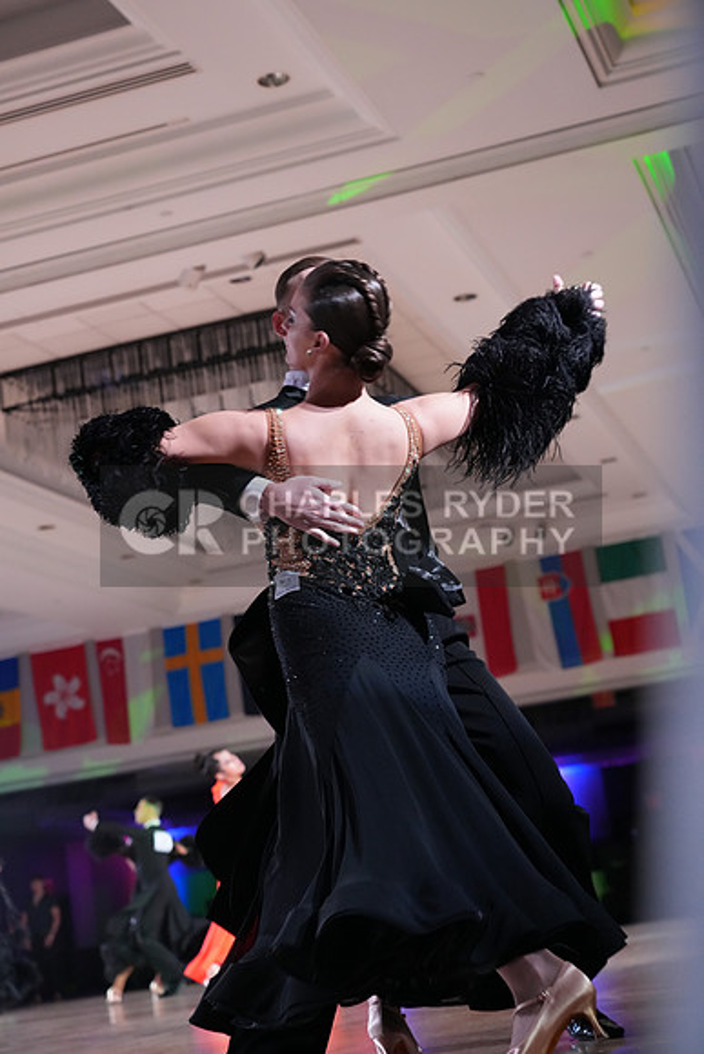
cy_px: 527
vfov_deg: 32.9
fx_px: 1788
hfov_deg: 22.3
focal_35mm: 61
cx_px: 352
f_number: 4.5
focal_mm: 61
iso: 4000
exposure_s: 1/250
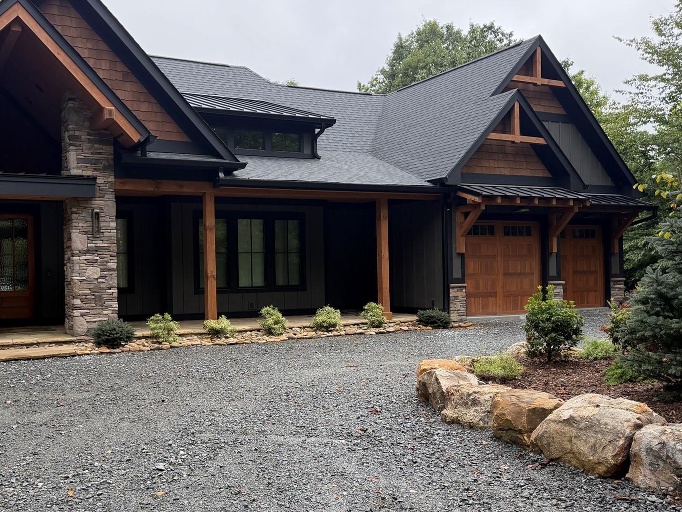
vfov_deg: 39.7
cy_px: 269
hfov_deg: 50.7
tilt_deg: -0.1
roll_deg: +1.6
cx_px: 243
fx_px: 709
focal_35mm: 36
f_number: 1.78
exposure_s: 1/1075
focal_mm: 6.76
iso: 100
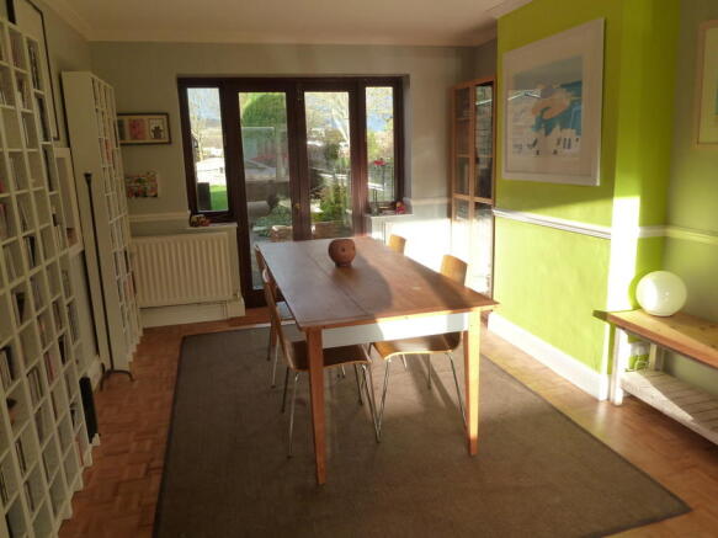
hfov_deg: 69.4
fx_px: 518
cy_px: 269
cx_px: 359
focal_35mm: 25
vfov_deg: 54.9
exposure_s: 1/60
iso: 125
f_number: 3.3
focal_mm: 4.1
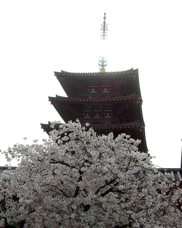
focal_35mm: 54
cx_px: 94
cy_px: 118
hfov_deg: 28.1
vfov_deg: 34.7
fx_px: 364
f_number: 4.5
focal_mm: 28
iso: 800
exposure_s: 1/4000
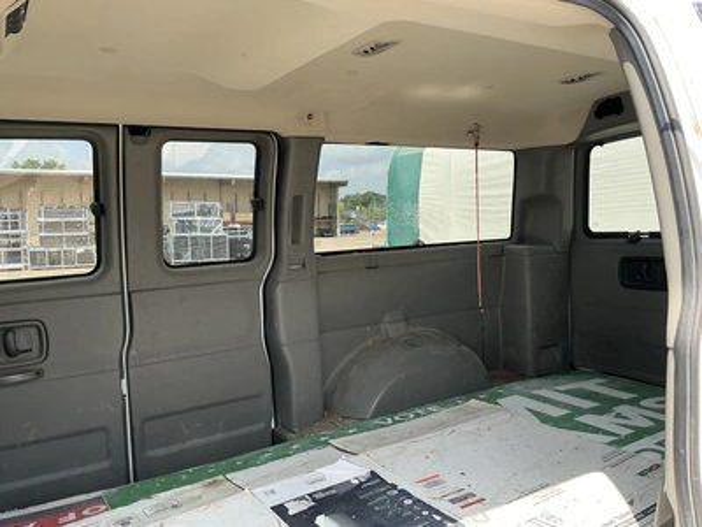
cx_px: 351
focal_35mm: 28
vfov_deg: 49.7
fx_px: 568
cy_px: 264
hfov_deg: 63.4
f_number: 1.8
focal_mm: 3
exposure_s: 1/259
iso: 25
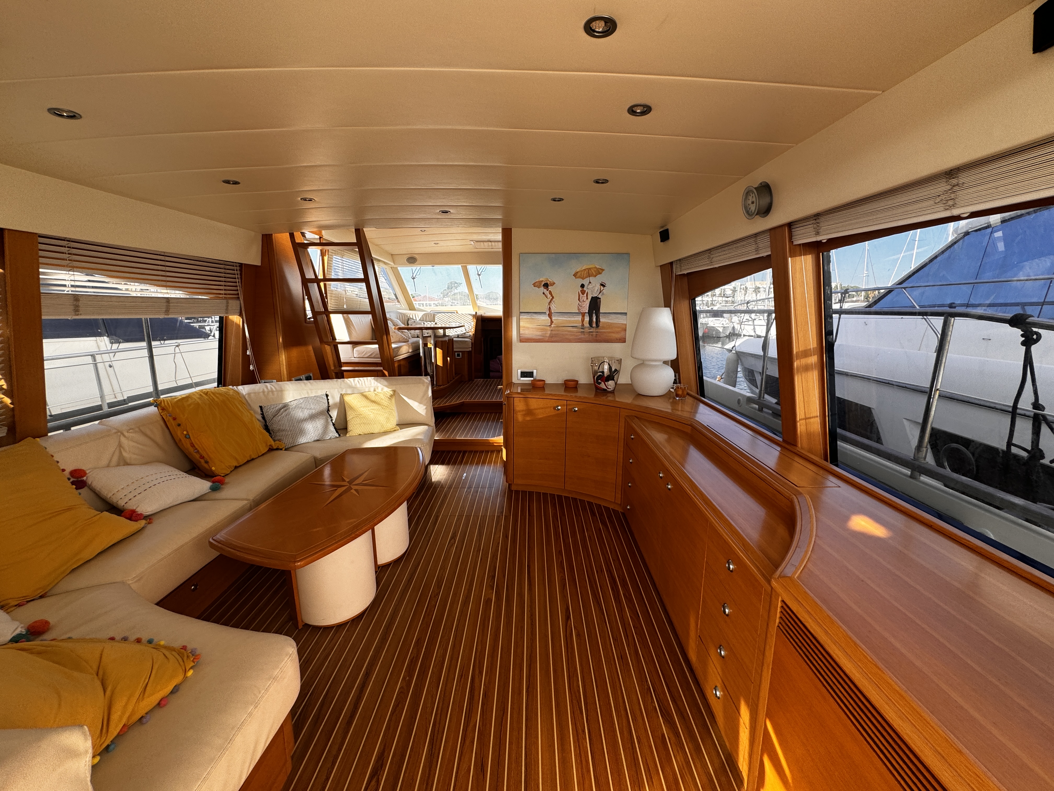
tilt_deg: -9.5
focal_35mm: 14
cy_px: 396
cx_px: 527
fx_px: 426
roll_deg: +0.9
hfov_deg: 102.1
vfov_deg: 85.7
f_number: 2.2
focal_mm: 2.22
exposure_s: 1/211
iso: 40
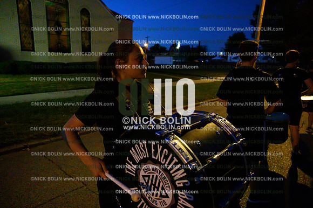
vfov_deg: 53.1
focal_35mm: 24
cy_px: 104
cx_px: 156
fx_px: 209
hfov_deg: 73.8
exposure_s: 1/250
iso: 32000
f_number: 4
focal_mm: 24
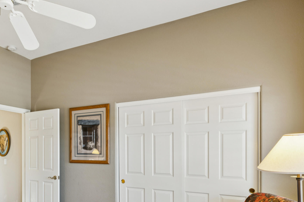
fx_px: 231
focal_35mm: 27
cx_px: 108
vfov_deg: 45.7
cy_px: 151
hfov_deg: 65.3
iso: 400
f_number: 13
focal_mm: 15.8
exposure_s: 1
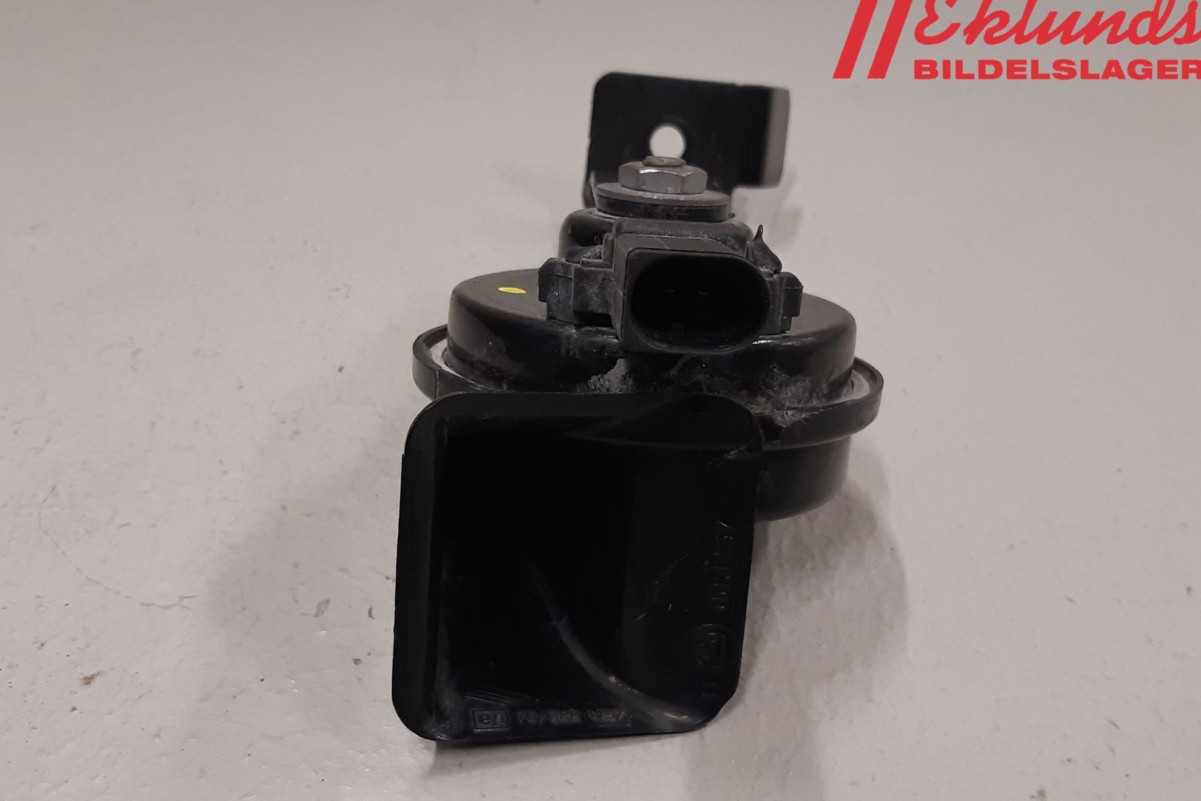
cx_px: 583
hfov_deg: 65.5
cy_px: 443
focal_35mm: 28
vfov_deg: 46.3
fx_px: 934
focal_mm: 3.93
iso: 100
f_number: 1.7
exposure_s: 1/50
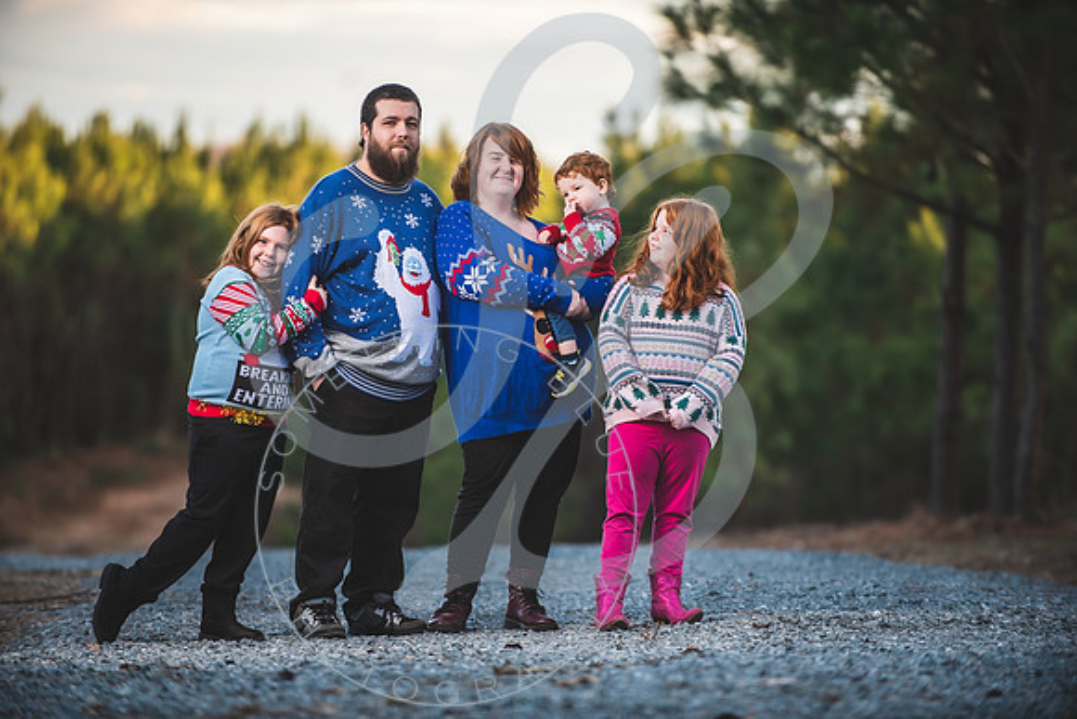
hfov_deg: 10.3
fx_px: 5984
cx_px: 538
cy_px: 360
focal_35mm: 200
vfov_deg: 6.9
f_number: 2.8
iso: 100
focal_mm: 200
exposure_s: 1/200
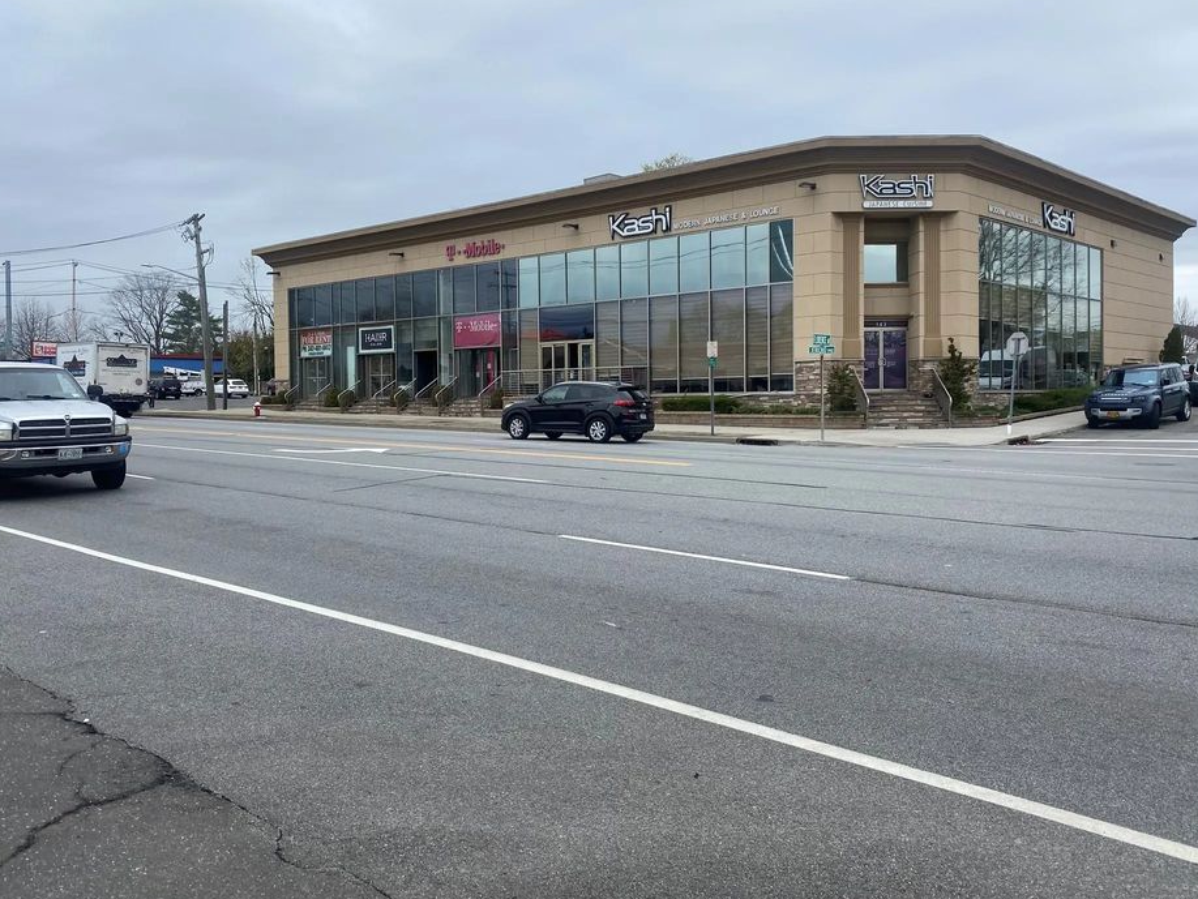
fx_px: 1004
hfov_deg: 61.6
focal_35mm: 29
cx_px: 606
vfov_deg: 48.2
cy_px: 427
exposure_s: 1/1779
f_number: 1.8
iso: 32
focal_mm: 4.25
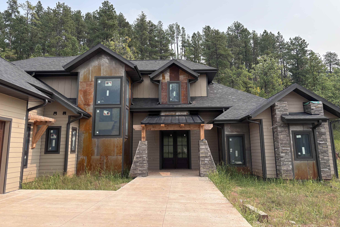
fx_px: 264
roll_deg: +1.1
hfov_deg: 65.5
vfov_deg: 46.2
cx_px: 168
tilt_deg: +11.4
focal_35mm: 28
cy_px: 96
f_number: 1.6
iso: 50
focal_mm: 5.96
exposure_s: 1/2193
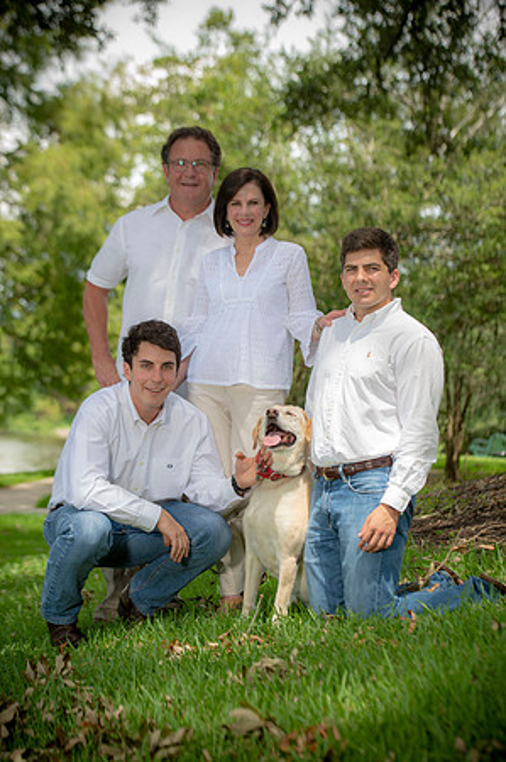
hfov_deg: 15.9
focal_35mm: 86
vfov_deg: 23.7
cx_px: 253
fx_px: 1817
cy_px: 381
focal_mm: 86
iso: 100
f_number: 4.5
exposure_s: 1/200
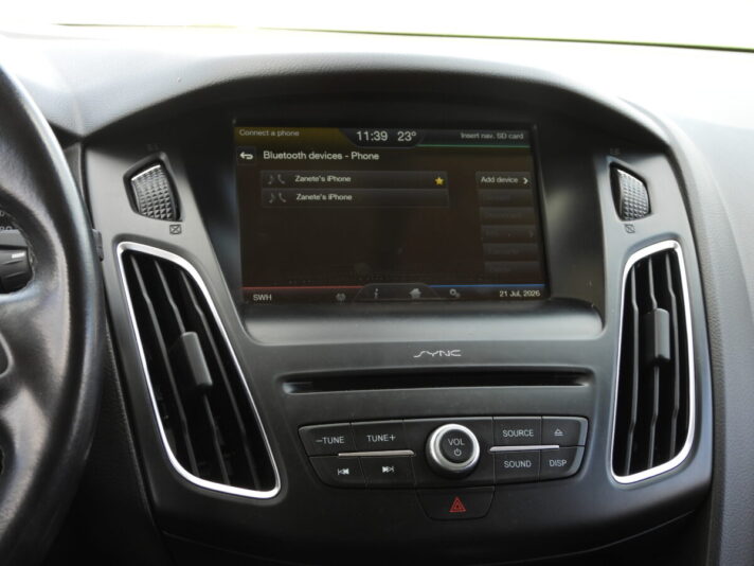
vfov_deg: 21.0
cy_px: 283
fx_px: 1525
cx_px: 377
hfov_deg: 27.8
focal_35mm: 70
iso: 100
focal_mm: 12.6
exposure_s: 1/60
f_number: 3.5
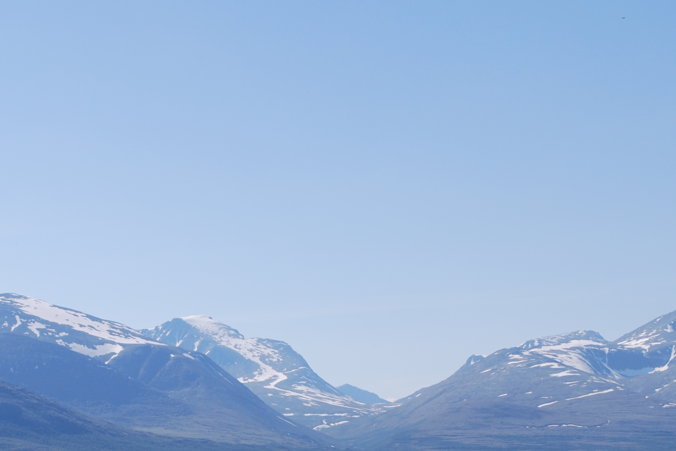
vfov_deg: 12.6
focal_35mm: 108
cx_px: 284
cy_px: 335
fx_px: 2028
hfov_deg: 18.9
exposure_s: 1/320
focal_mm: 36
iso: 100
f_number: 9
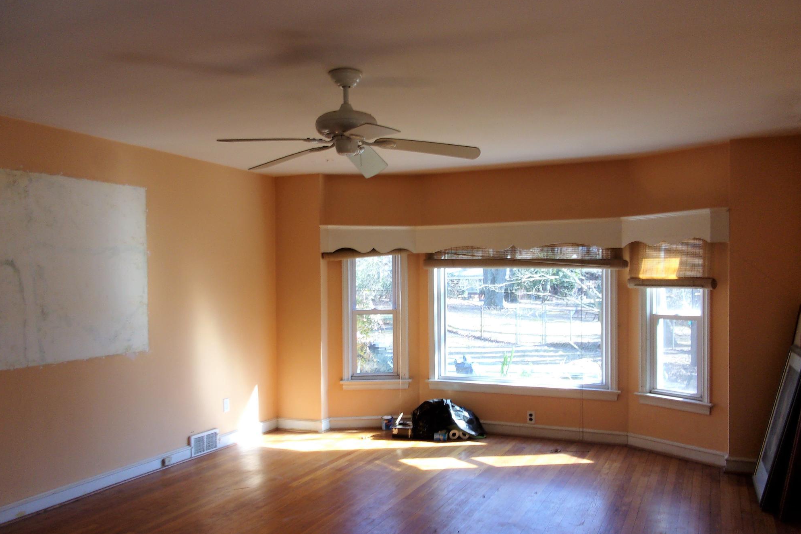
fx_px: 667
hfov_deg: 61.9
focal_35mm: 30
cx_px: 411
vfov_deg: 43.5
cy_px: 295
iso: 95
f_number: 3.9
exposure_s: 1/34
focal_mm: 5.1
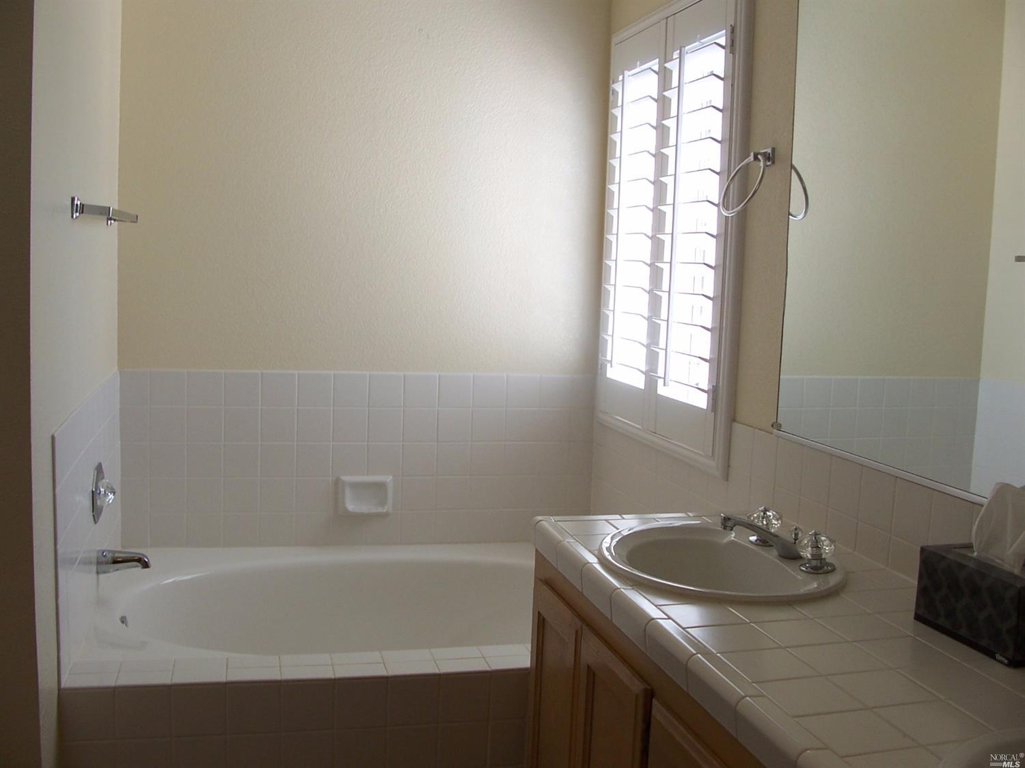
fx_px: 1036
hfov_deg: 52.6
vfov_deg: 40.7
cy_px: 384
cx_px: 512
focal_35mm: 35
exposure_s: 1/90
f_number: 2.8
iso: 80
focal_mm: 6
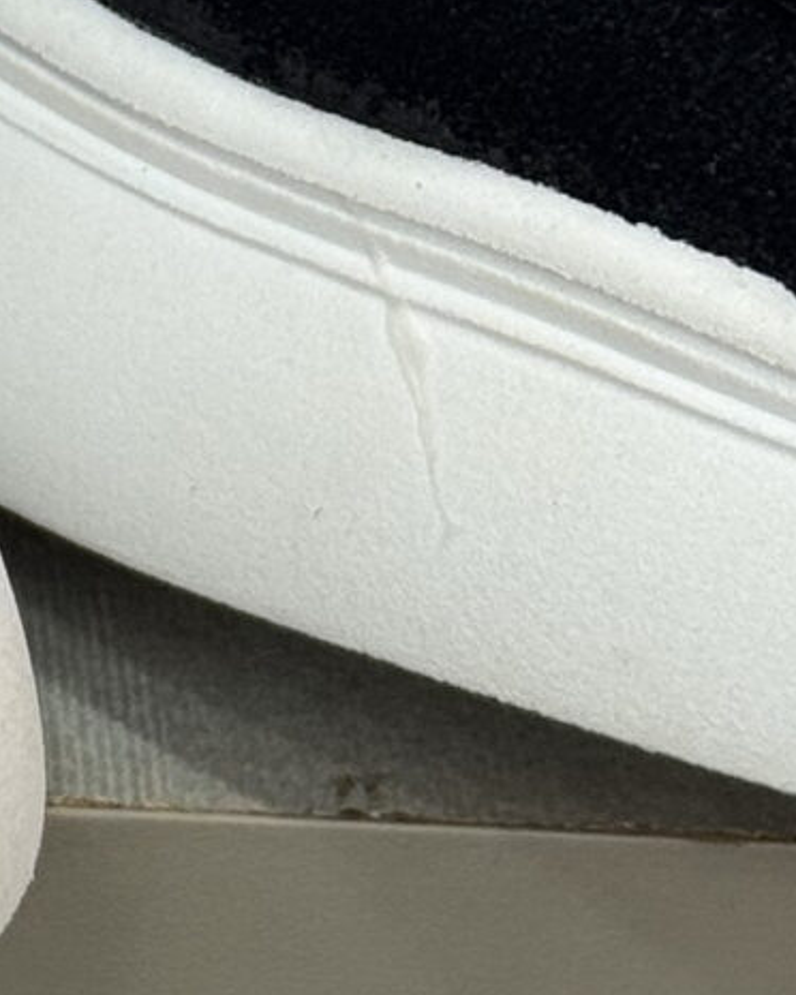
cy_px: -710
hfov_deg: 5.9
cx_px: -533
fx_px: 7598
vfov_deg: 7.3
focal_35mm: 258
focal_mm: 6.76
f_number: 1.78
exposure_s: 1/300
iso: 64
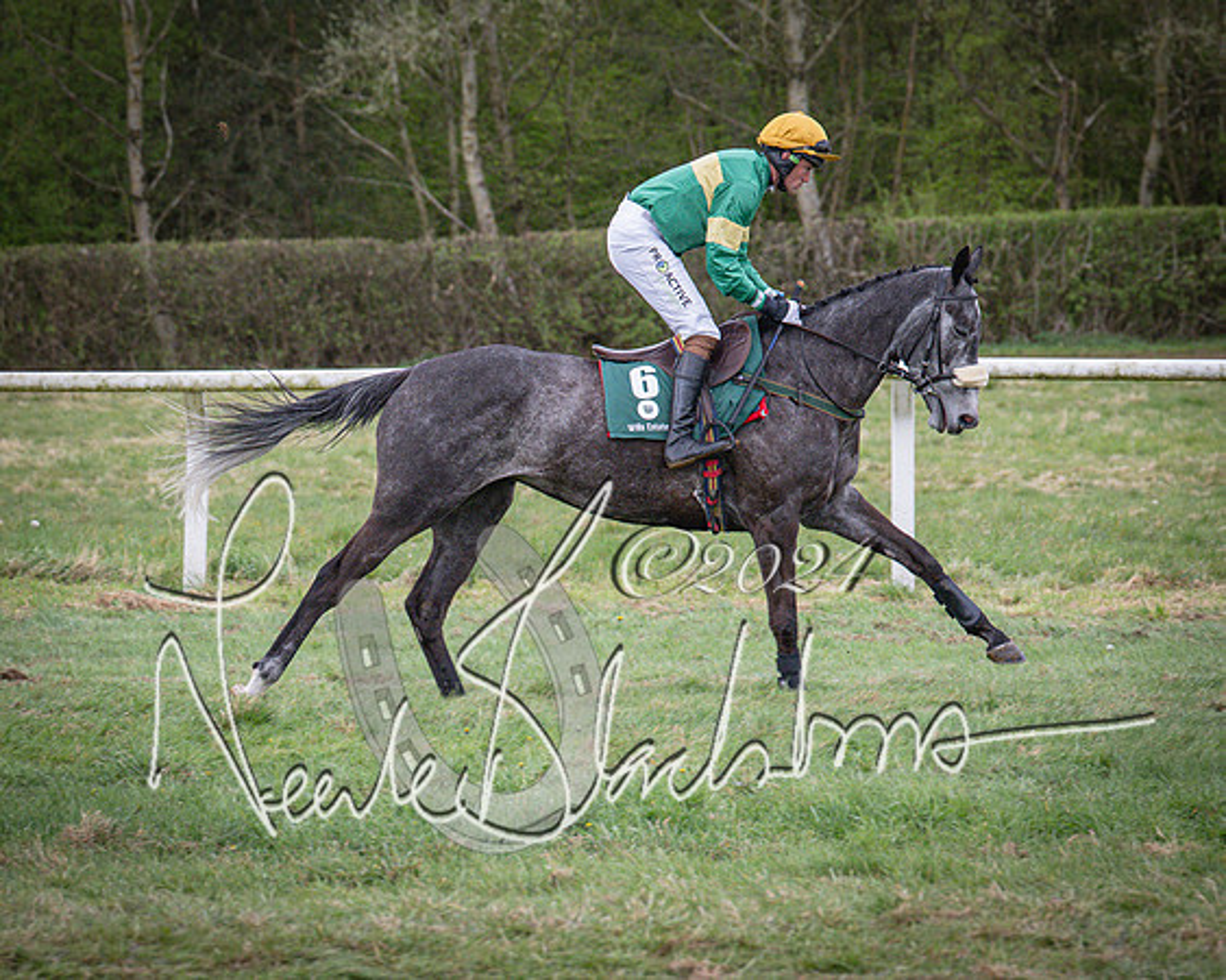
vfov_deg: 8.4
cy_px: 530
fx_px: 6680
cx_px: 416
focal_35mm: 184
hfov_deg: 10.5
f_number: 4
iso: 1600
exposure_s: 1/1000
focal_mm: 98
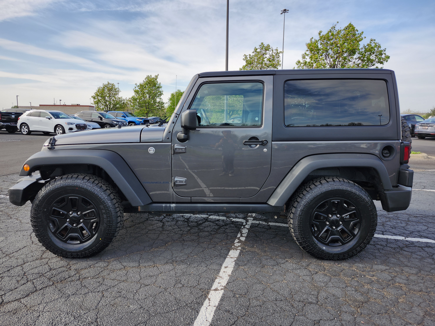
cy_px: 163
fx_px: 289
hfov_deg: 73.9
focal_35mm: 23
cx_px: 218
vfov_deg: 58.9
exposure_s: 1/617
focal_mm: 5.54
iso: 25
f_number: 1.8
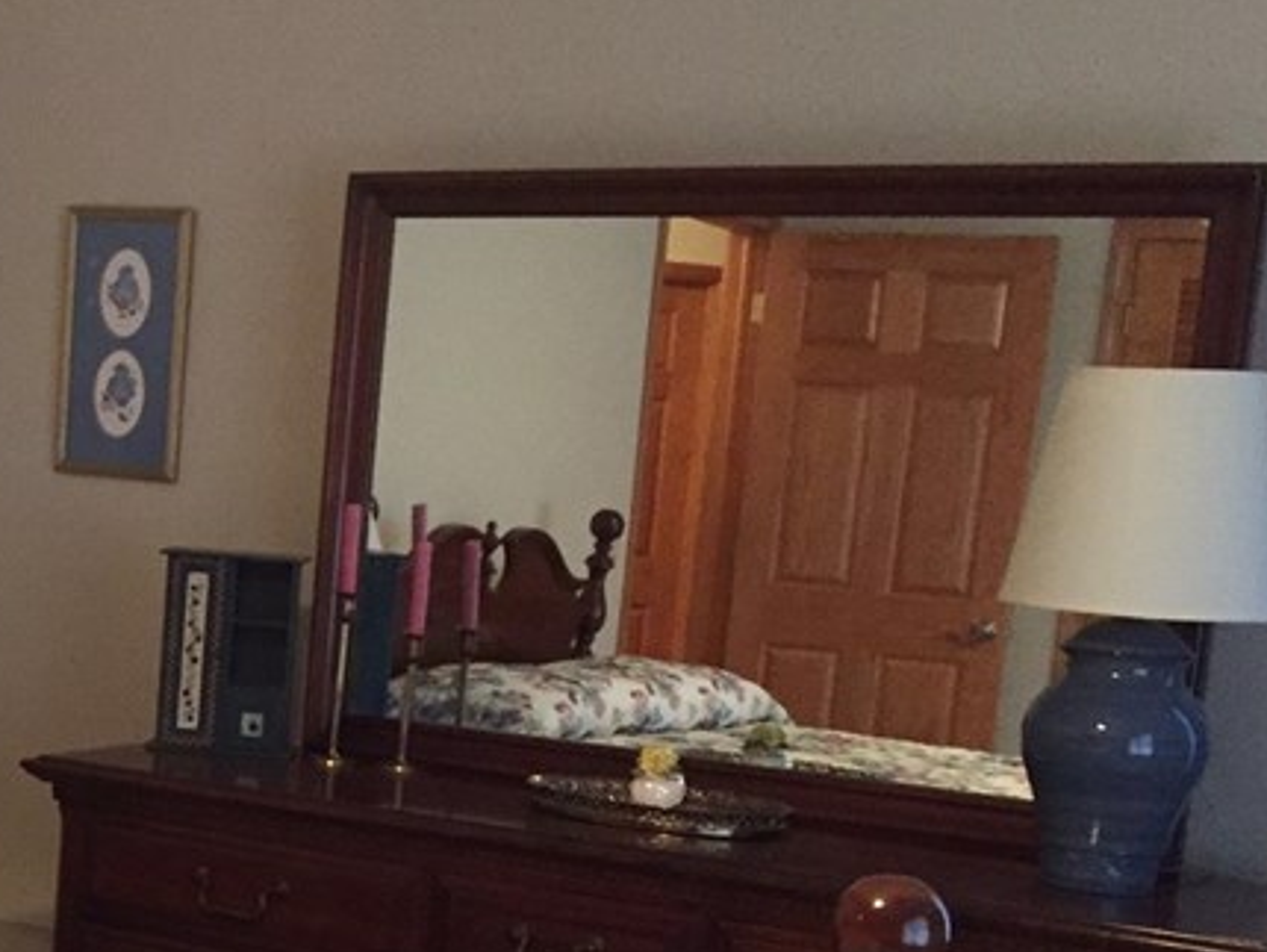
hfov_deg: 25.9
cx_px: -138
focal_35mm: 69
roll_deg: -3.3
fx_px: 2527
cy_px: 781
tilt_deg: -10.0
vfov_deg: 21.0
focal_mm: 4.15
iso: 250
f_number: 2.2
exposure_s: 1/30
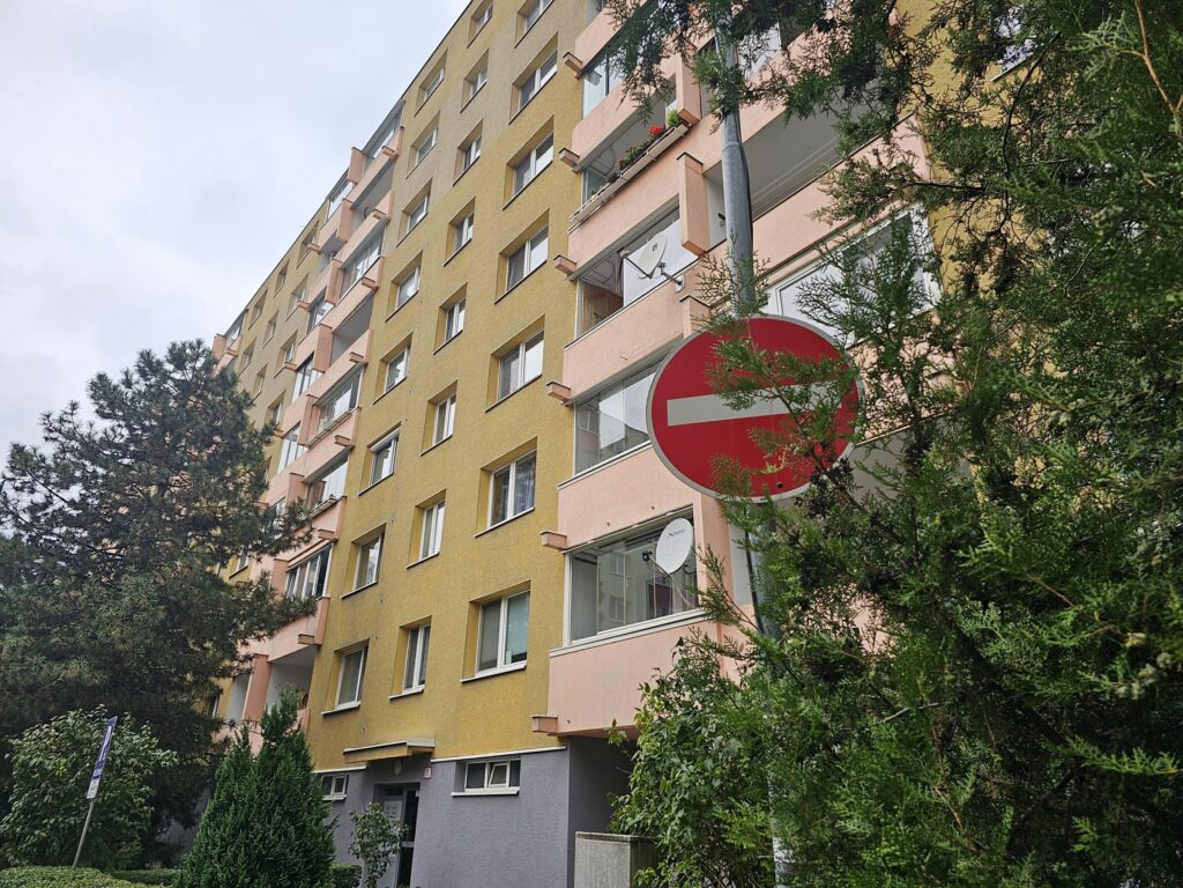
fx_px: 786
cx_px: 592
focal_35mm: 23
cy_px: 444
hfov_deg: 73.9
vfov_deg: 58.9
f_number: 1.7
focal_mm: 6.3
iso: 10
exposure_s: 1/197
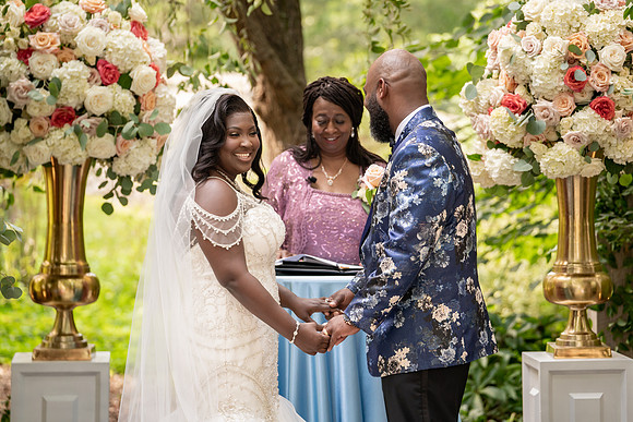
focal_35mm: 138
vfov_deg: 10.0
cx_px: 327
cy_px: 204
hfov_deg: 14.9
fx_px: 2425
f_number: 4
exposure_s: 1/200
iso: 640
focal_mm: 133
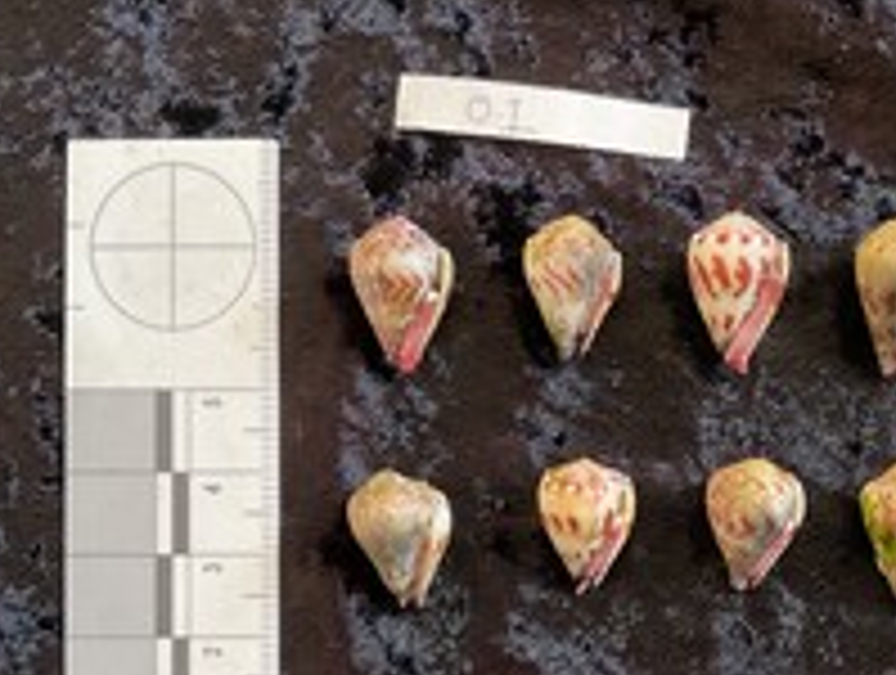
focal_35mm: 51
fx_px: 1322
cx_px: 716
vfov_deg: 28.0
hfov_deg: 36.2
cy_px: 556
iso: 50
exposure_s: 1/60
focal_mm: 3
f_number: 1.8
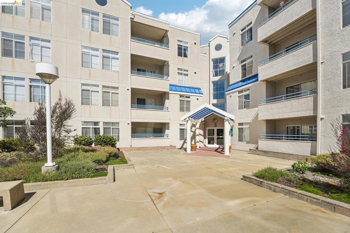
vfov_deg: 81.2
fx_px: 136
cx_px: 175
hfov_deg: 104.3
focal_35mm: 14
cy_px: 116
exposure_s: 1/2000
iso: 800
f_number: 9
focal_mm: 14
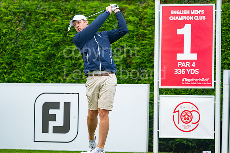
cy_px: 70
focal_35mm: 328
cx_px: 105
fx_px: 2093
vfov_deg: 4.2
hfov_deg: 6.3
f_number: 4
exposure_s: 1/640
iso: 1000
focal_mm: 300
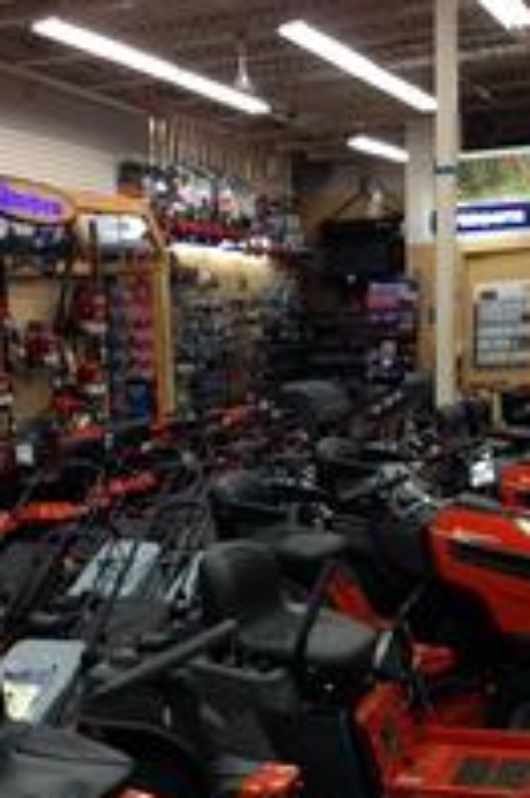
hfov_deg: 22.2
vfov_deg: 32.1
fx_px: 1349
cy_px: 628
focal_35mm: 61
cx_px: 257
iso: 50
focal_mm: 4.12
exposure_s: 1/20
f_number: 2.4
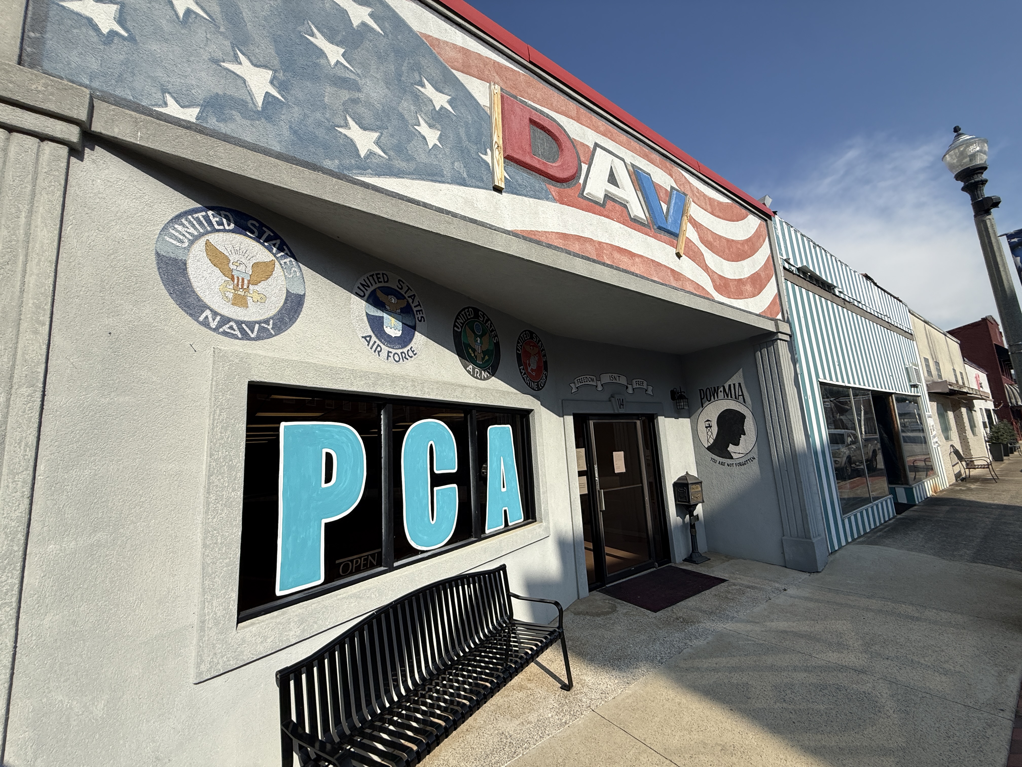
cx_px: 511
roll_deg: +3.0
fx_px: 413
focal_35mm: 14
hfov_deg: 102.1
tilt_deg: +10.2
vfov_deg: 85.7
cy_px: 384
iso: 50
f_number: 2.2
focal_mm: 2.22
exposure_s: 1/2976
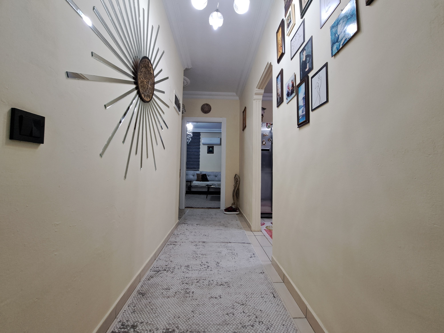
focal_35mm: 13
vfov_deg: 89.9
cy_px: 166
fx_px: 167
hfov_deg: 106.2
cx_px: 222
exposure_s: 1/50
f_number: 2.2
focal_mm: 1.74
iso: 160
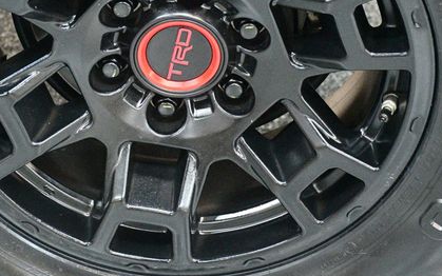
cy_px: 71
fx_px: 1349
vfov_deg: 11.7
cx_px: 186
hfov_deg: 18.6
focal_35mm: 112
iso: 10000
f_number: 4.5
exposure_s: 1/60
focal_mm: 48
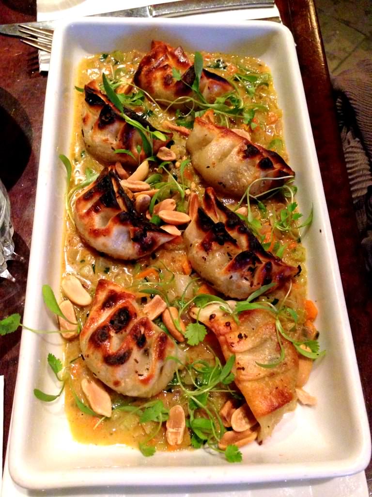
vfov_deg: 55.4
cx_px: 186
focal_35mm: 33
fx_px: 473
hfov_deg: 42.9
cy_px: 248
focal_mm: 4.13
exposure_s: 1/15
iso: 640
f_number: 2.4
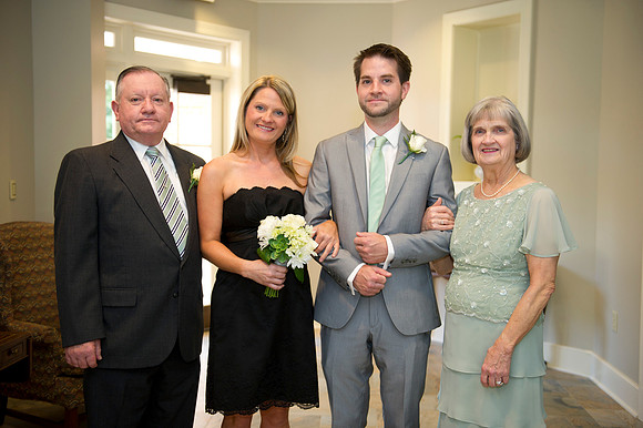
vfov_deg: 31.9
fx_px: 750
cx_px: 322
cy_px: 214
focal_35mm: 42
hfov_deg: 46.4
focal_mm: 42
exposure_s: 1/160
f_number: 2.8
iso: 800
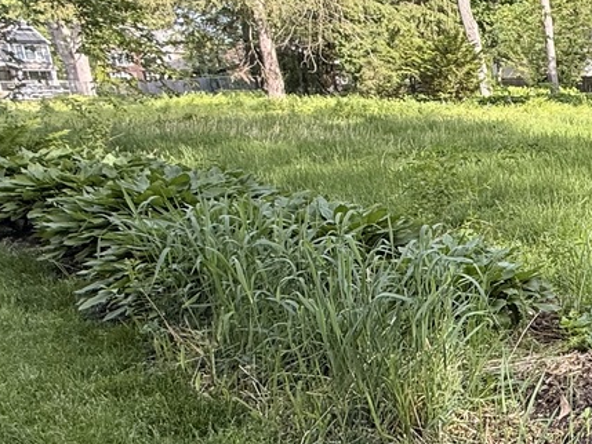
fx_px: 804
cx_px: 840
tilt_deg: -13.8
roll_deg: -0.7
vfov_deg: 30.7
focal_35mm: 47
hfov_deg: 29.1
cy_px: 285
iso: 50
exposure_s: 1/266
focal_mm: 2.22
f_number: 2.2
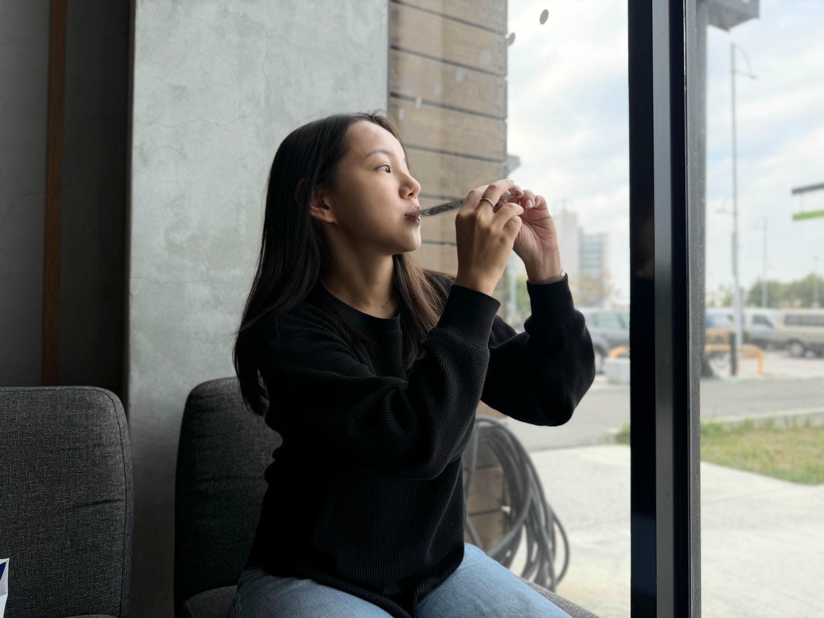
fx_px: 571
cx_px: 412
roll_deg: -0.6
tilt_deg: +1.2
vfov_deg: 56.8
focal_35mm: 24
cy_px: 309
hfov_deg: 71.6
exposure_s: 1/182
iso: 64
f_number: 1.78
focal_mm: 6.76
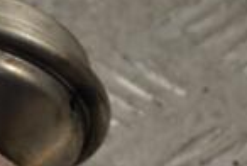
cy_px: 154
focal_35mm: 338
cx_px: -100
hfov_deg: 6.0
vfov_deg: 4.1
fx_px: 2324
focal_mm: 55
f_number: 5.6
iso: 140
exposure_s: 1/30
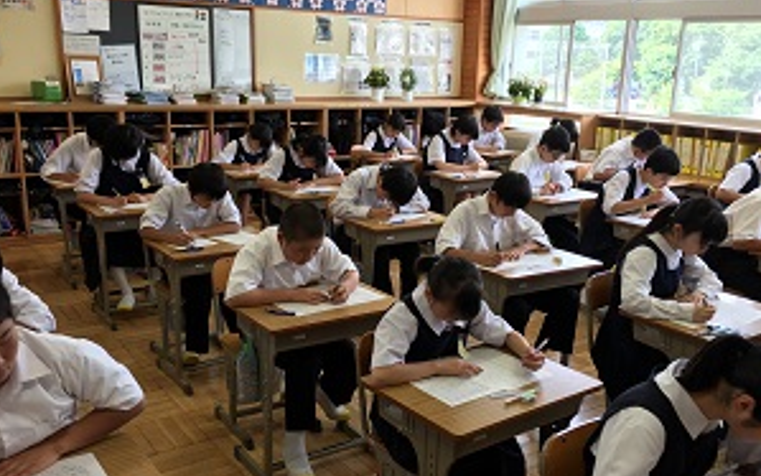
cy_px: 257
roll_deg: -1.9
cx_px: 394
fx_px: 747
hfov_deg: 54.0
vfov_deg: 35.3
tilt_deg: -15.5
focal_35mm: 36
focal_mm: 4.15
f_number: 2.2
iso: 40
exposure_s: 1/120
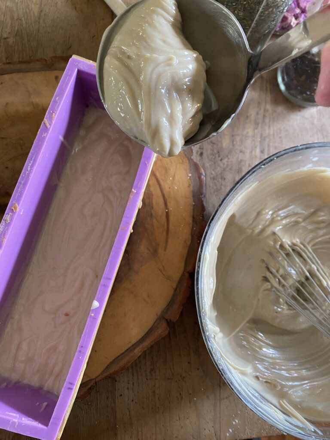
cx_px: 165
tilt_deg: -78.5
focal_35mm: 26
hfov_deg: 53.1
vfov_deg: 67.3
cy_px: 220
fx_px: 330
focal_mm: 4.25
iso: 250
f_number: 1.8
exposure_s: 1/60
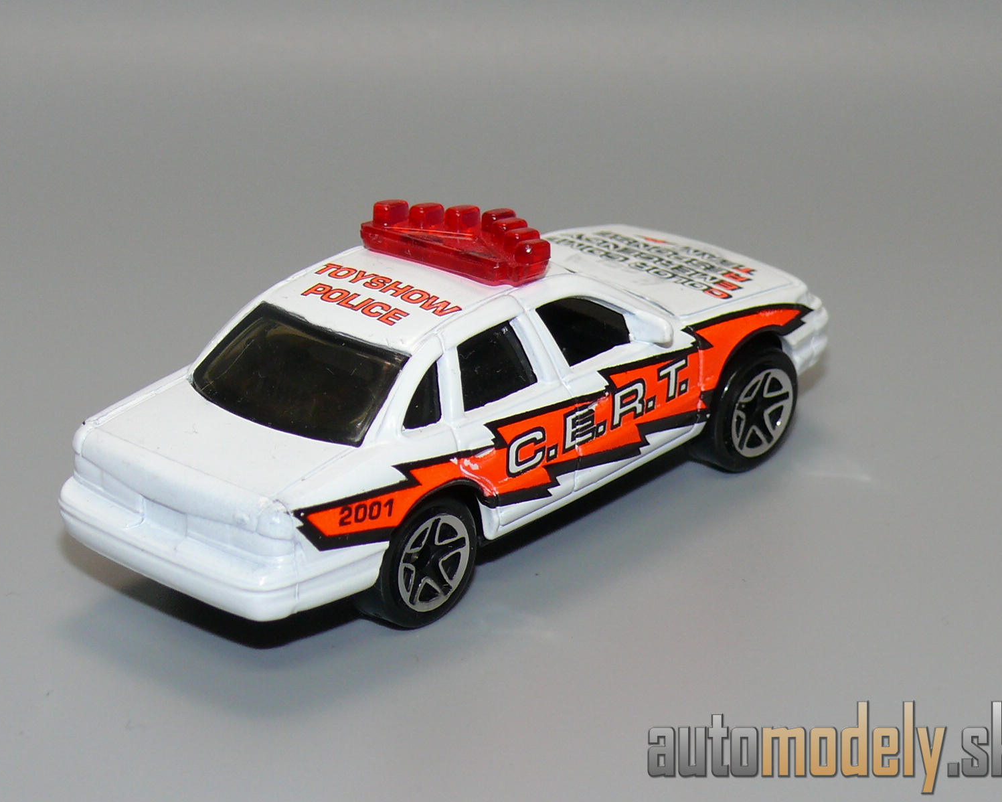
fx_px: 3589
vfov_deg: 12.7
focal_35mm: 121
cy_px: 401
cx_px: 493
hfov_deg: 15.9
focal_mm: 14.3
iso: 100
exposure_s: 1/30
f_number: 4
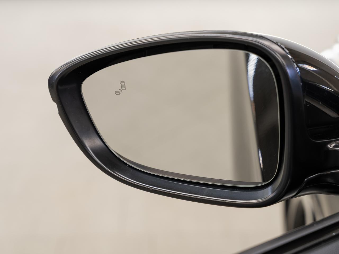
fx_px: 742
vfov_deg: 19.5
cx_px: 170
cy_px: 127
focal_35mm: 76
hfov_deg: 25.8
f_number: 5.6
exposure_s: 1/2.5
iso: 100
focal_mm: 70
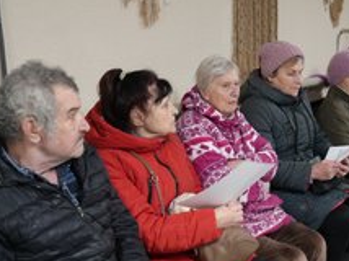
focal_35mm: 54
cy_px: 156
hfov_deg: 35.2
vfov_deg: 26.9
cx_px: 240
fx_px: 544
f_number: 4
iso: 4000
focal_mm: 30
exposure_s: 1/160
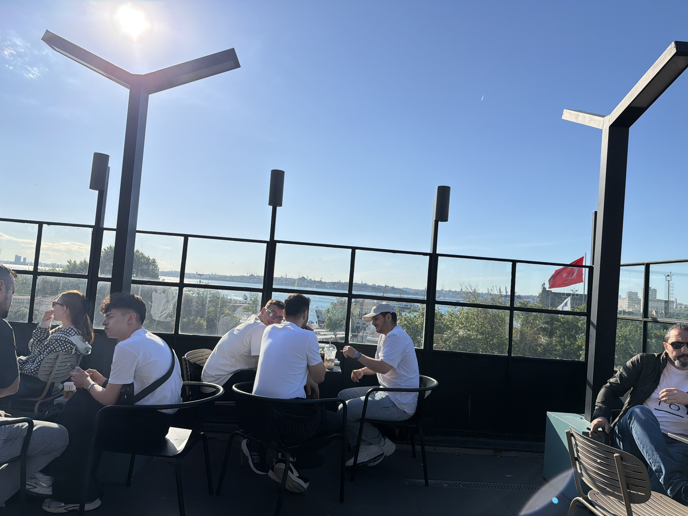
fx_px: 477
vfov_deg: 56.8
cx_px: 344
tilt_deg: +3.4
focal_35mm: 24
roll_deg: -8.7
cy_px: 258
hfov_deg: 71.6
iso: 80
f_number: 1.78
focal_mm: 6.76
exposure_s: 1/10309
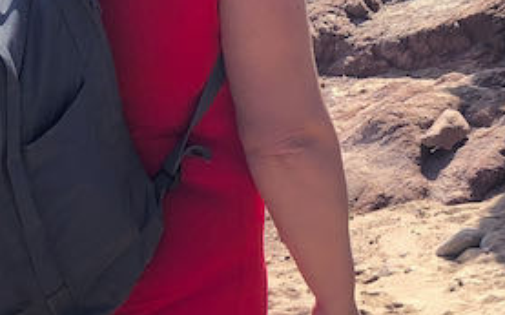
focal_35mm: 204
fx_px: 2807
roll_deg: -0.4
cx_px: 538
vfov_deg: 6.4
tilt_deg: -19.0
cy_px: 140
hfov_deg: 10.2
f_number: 2.4
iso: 16
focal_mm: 6
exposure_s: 1/585
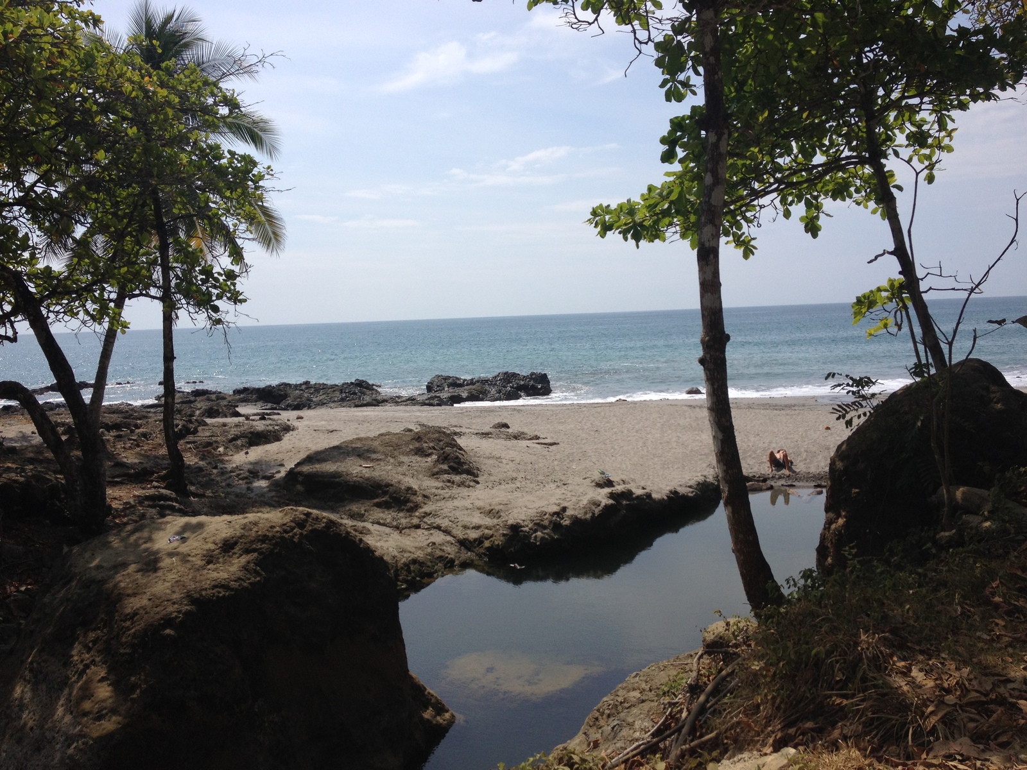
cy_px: 385
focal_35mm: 35
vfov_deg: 40.7
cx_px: 514
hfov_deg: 52.6
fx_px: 1038
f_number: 2.4
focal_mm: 4.28
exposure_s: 1/2907
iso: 50
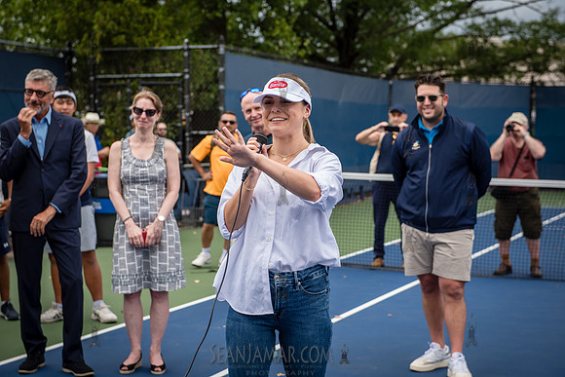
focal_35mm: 70
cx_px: 282
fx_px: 1099
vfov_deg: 19.5
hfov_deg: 28.8
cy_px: 188
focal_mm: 70
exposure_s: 1/800
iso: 200
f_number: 4
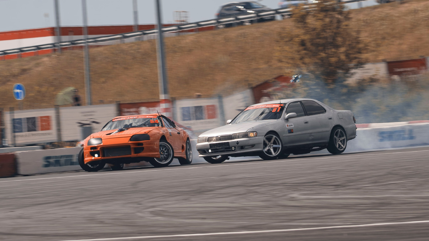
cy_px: 133
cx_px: 247
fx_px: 3412
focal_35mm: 300
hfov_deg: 7.2
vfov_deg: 4.1
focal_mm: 135
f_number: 10
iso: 100
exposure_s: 1/125
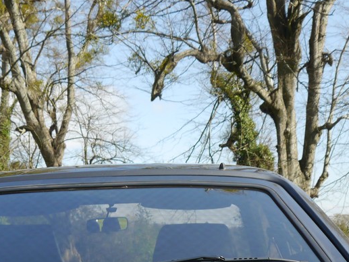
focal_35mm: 99
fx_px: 998
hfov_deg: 19.8
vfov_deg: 14.1
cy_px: 382
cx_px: 122
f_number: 5
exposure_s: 1/160
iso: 160
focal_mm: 16
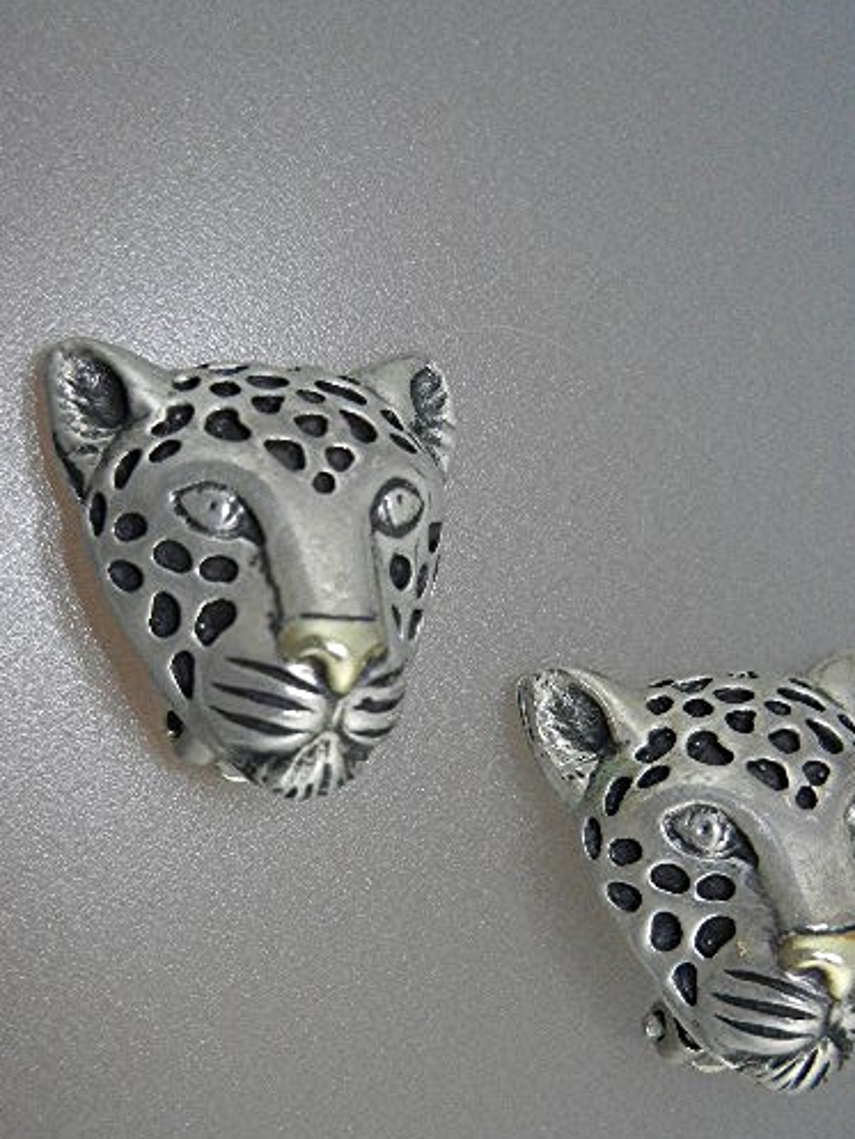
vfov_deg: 25.6
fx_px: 2502
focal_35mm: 76
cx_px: 479
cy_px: 726
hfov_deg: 19.4
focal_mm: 10.6
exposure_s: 1/30
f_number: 8
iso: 800
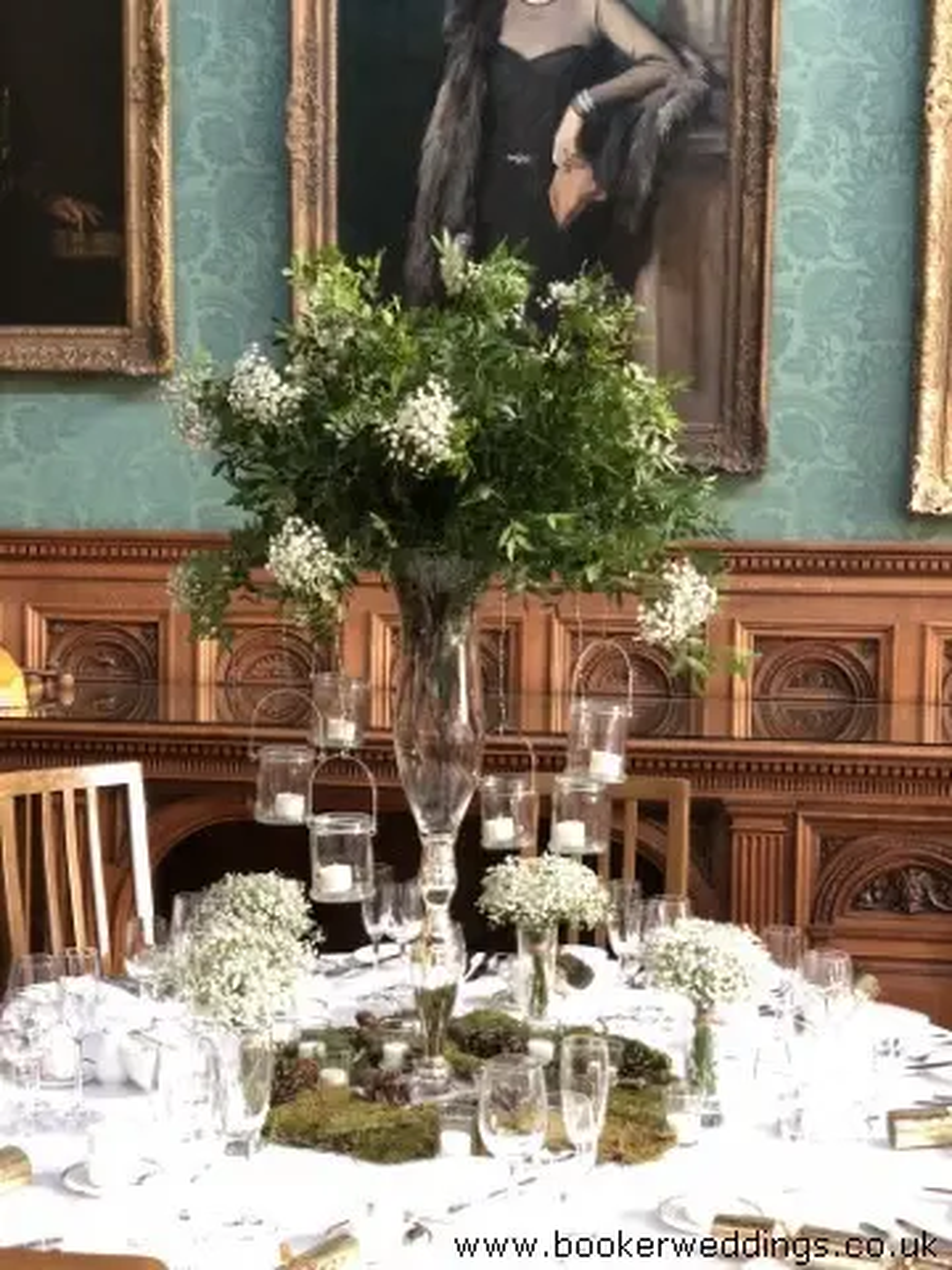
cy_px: 635
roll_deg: +0.6
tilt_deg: -3.1
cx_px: 476
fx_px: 1907
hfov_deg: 28.0
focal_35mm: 52
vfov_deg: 36.8
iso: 200
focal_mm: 6
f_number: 2.4
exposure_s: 1/8
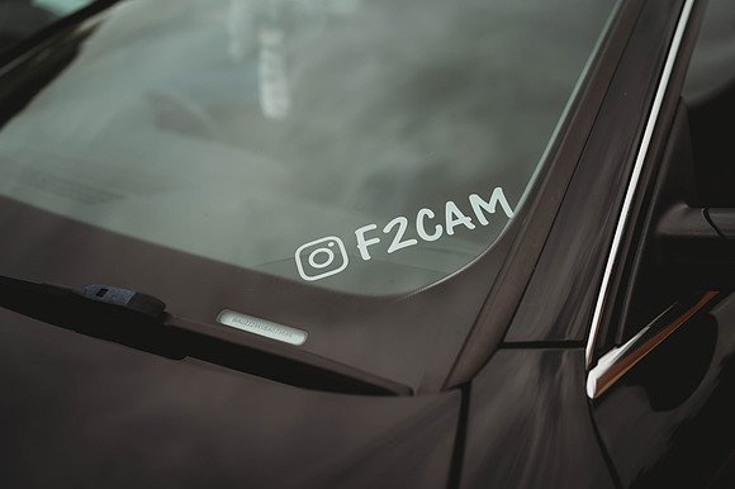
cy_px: 244
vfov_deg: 37.8
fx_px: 714
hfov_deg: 54.5
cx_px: 368
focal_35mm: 35
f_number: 1.8
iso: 100
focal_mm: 35
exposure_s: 1/1000
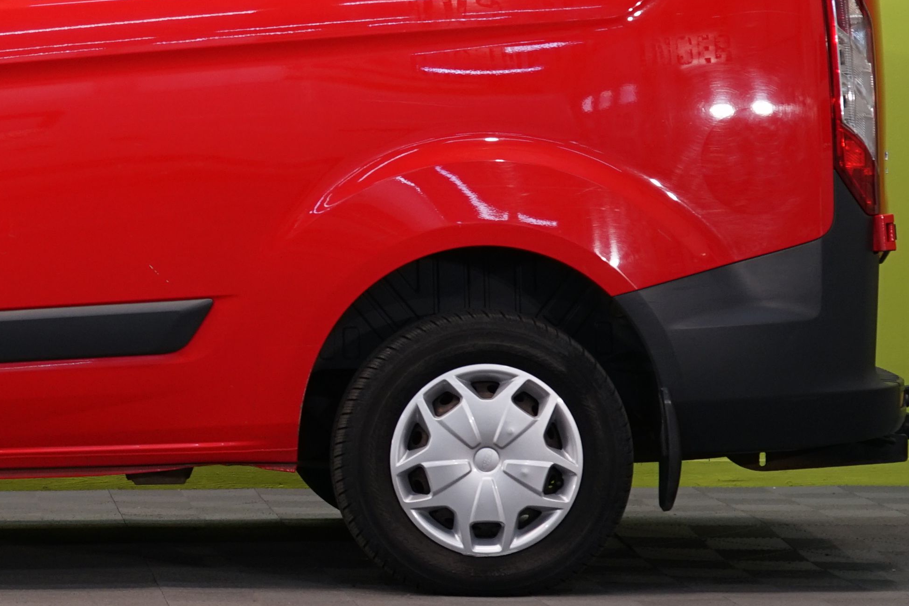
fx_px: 4822
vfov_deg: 7.2
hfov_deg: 10.6
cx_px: -119
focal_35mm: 191
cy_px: 167
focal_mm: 62
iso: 320
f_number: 5.6
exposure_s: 1/30
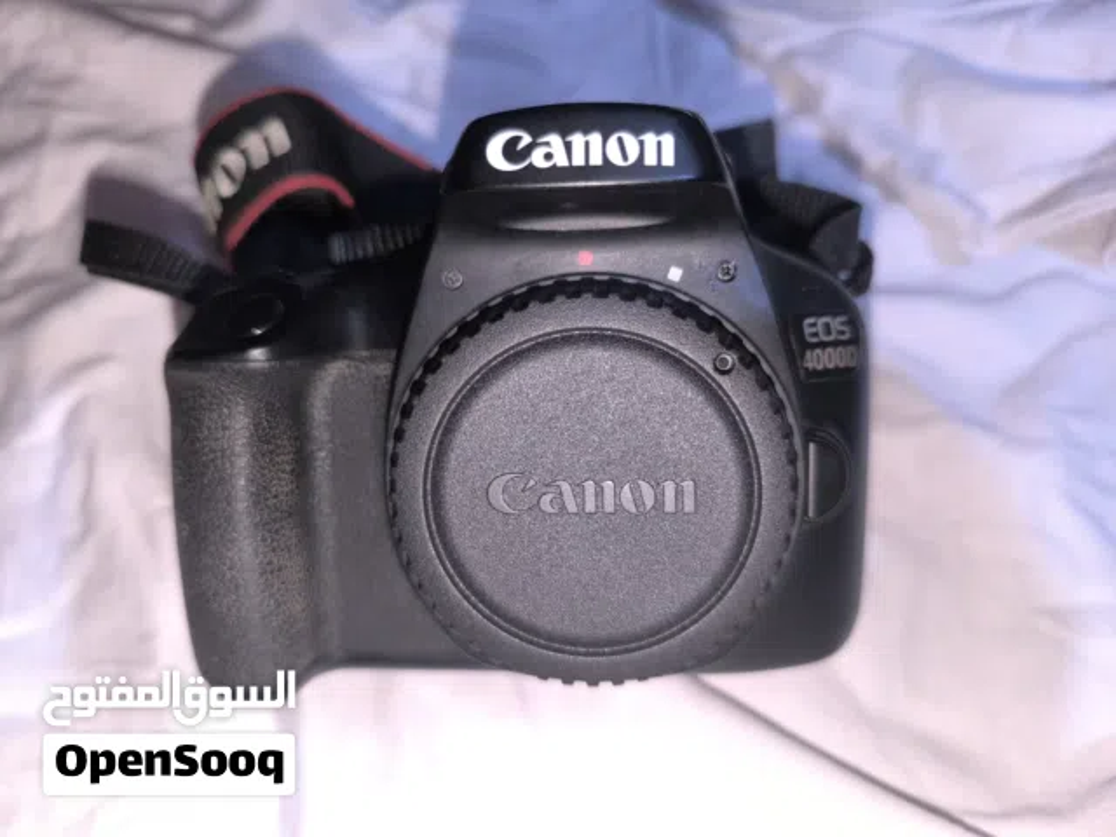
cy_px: 418
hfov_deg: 73.9
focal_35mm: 23
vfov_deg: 58.9
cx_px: 558
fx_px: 742
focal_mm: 6.14
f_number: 1.65
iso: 1600
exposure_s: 1/50
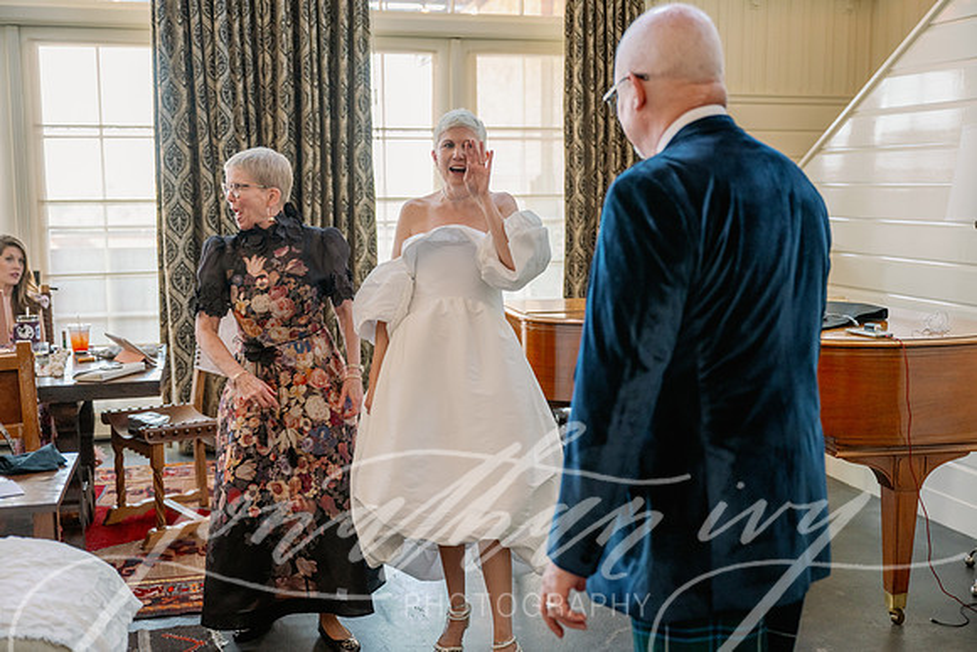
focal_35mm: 41
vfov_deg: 32.6
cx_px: 488
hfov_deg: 47.4
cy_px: 326
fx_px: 1113
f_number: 2.8
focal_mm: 41
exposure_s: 1/160
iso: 1000
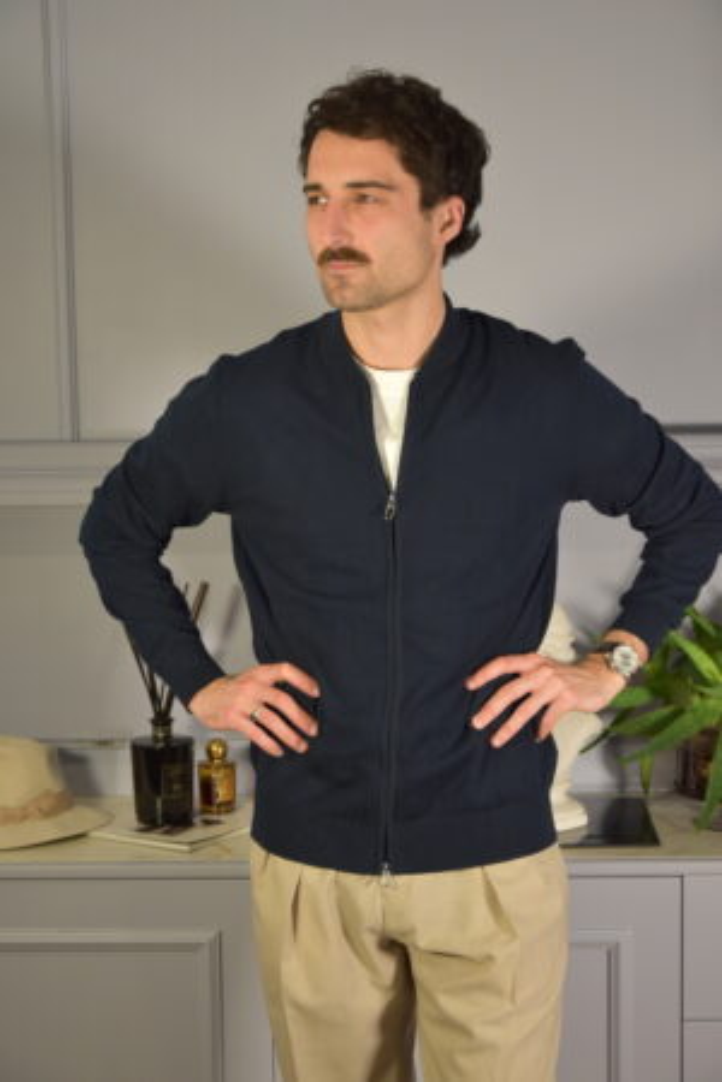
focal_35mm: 75
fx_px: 2256
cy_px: 541
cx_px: 361
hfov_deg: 18.2
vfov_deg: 27.0
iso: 640
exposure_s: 1/30
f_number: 5
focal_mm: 50
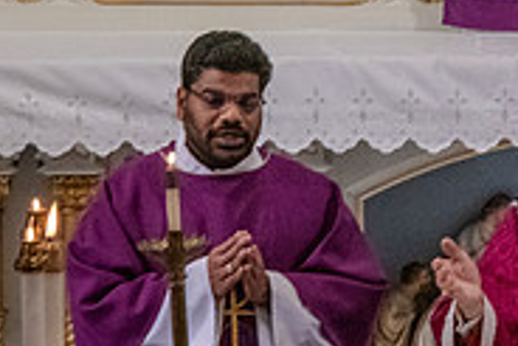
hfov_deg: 2.5
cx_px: 543
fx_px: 11649
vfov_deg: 1.7
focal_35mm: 809
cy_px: 71
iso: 4000
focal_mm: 210
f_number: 14
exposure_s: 1/80
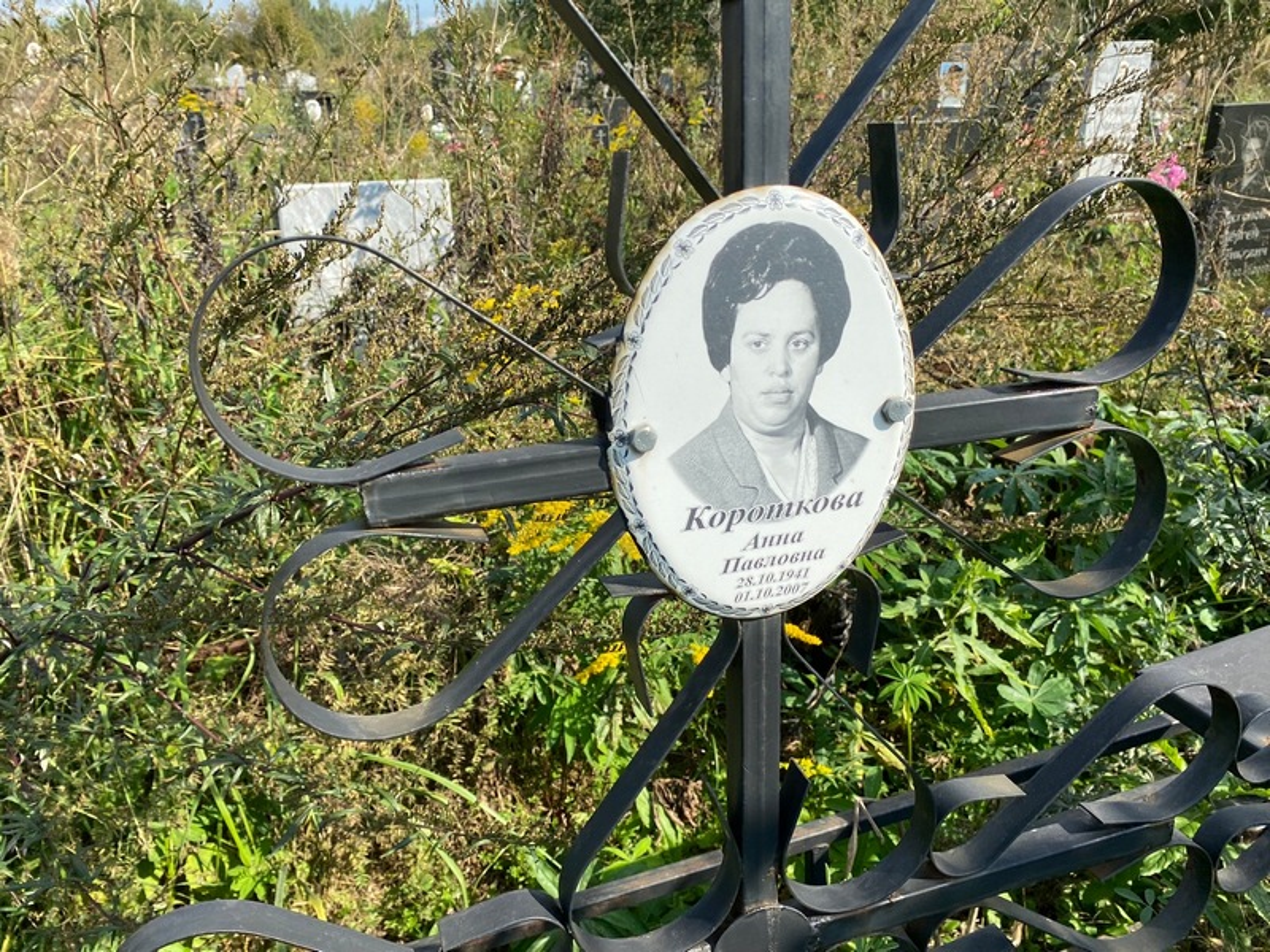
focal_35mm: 26
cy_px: 476
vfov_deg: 53.1
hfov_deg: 67.3
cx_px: 635
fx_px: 954
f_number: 1.8
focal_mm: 4.25
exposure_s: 1/1395
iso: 32
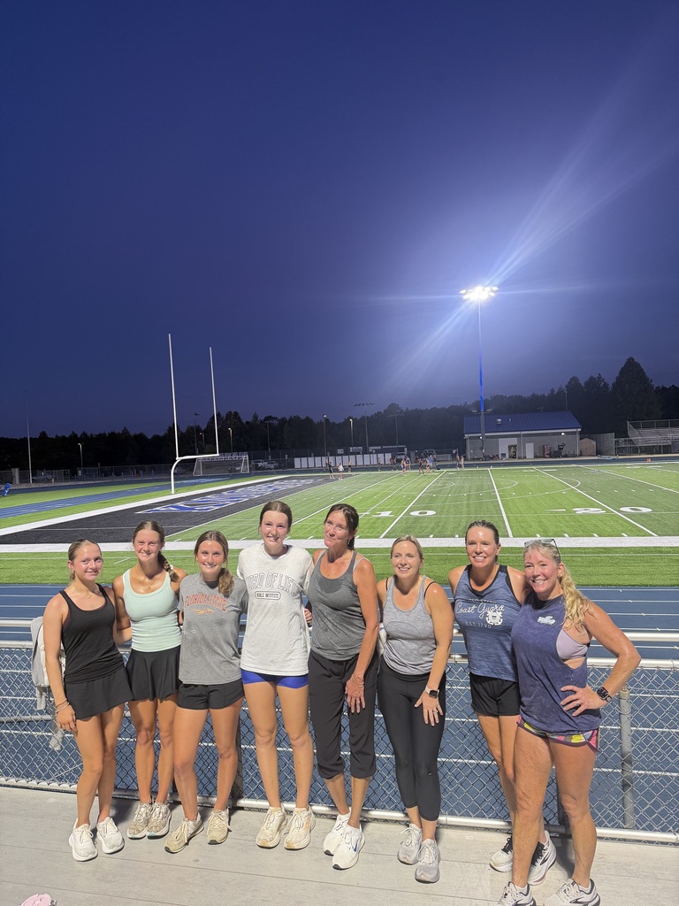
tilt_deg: -2.1
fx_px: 628
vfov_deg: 71.6
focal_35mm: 24
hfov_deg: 56.8
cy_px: 453
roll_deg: +2.4
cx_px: 340
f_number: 1.78
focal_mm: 6.76
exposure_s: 1/60
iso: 250
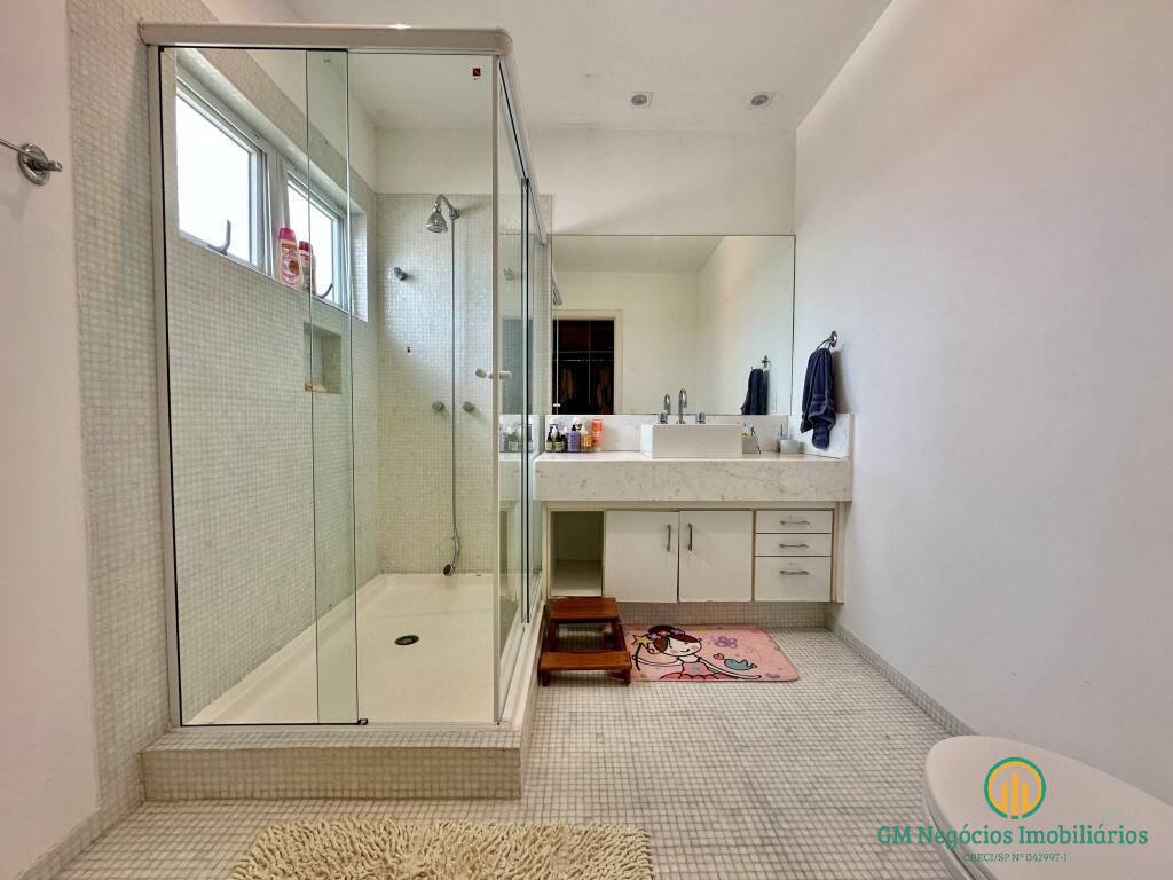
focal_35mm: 14
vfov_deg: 85.7
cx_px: 586
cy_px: 440
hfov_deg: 102.1
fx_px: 474
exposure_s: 1/120
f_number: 2.2
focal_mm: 2.22
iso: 125
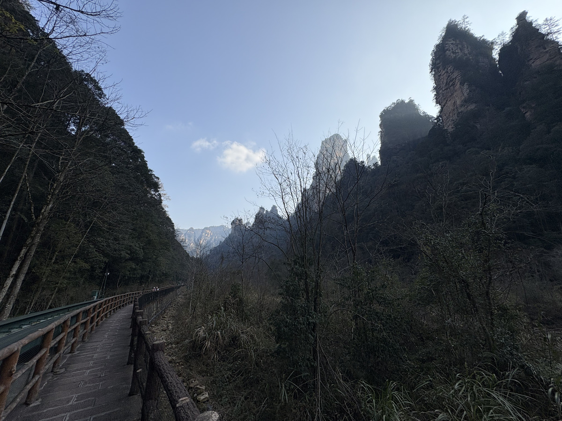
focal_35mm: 14
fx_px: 227
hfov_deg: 102.1
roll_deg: +0.1
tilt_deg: +16.2
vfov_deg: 85.7
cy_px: 210
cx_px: 281
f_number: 2.2
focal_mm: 2.22
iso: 40
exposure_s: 1/1567
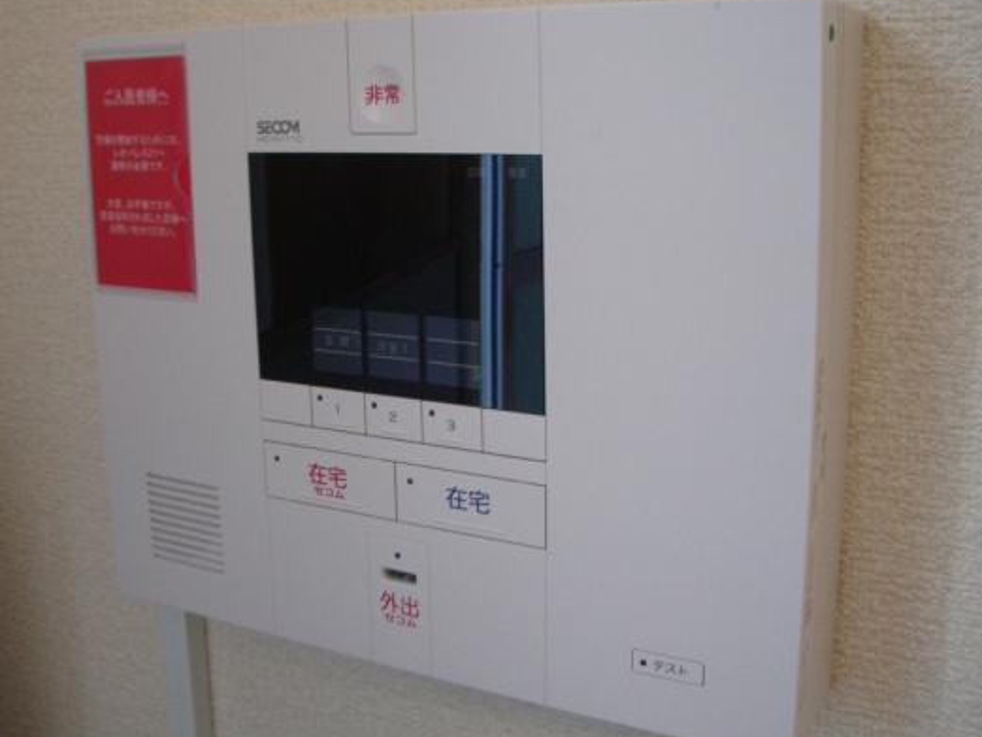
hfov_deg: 43.8
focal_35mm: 43
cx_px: 437
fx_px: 1220
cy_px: 364
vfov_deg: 33.6
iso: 200
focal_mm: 5.8
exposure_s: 1/20
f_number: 2.6
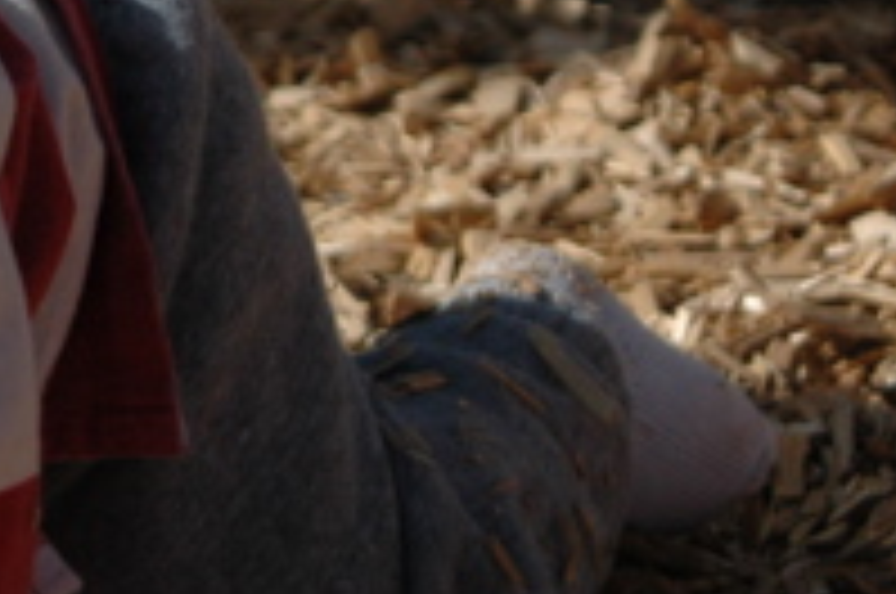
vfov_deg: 4.0
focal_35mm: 338
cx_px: -477
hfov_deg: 6.0
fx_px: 8399
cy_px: 61
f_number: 5
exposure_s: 1/3200
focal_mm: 70
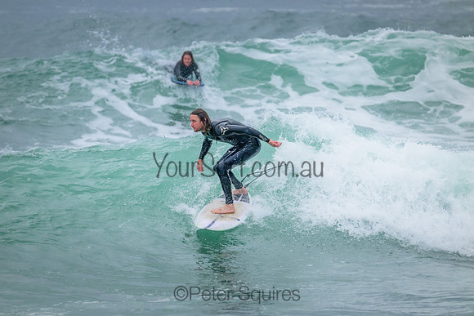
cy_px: 158
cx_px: 237
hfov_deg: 3.4
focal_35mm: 600
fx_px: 7901
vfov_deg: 2.3
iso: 2800
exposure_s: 1/1600
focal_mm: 600
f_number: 11
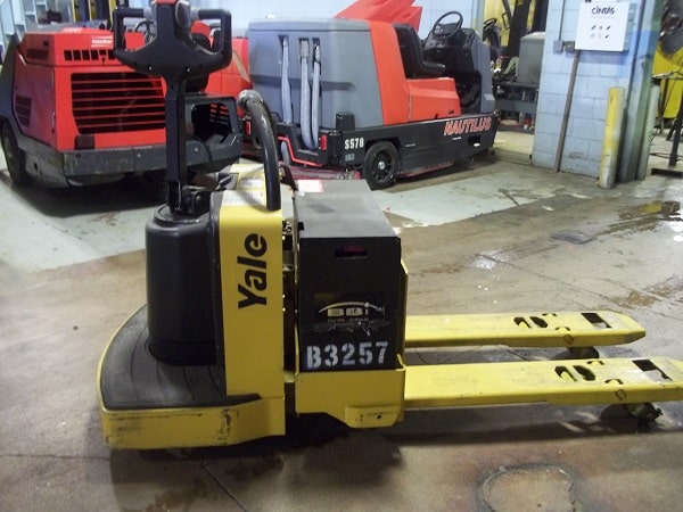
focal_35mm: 32
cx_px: 342
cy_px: 256
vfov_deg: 44.2
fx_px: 631
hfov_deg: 56.8
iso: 218
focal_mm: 5.7
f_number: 2.9
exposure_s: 1/8
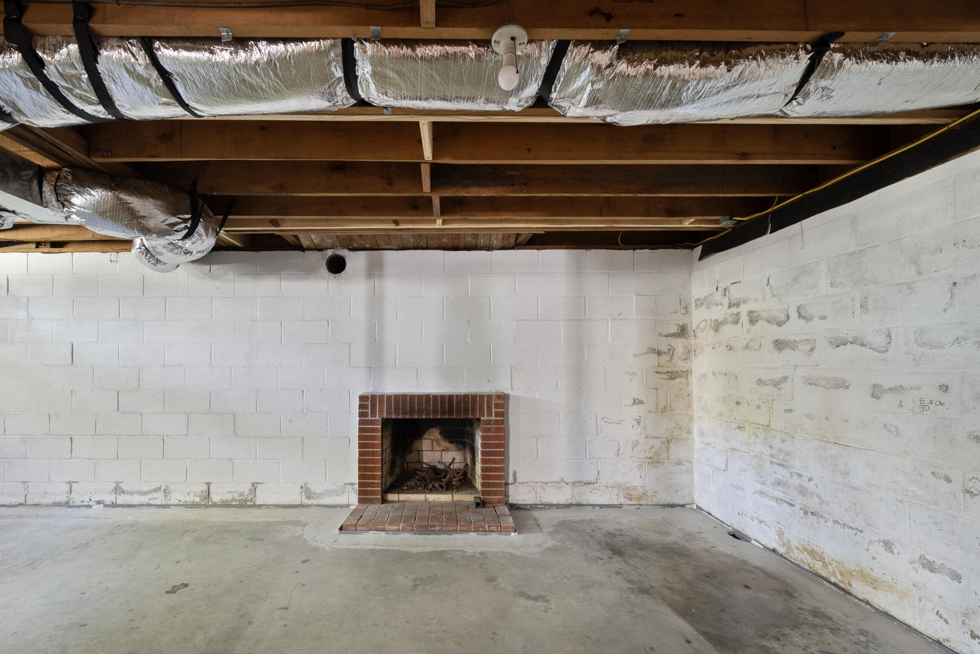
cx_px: 445
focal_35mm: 15
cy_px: 356
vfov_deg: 77.2
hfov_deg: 100.1
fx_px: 408
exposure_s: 2
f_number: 7.1
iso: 800
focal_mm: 13
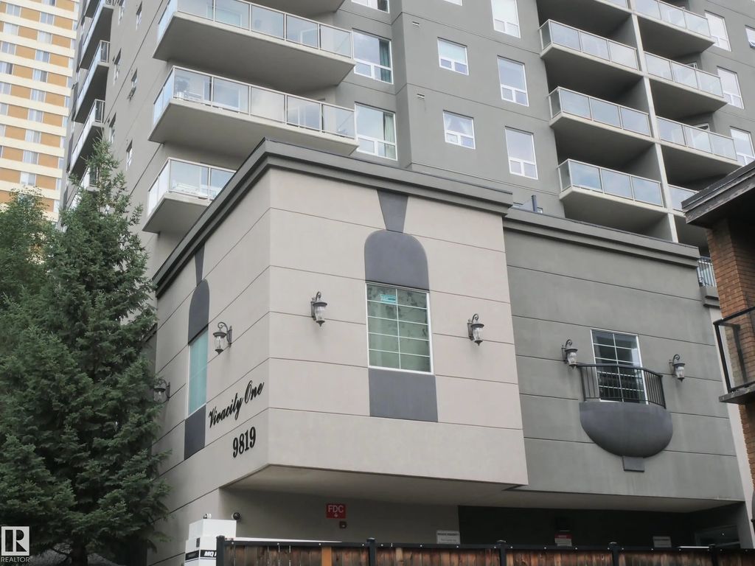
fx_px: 916
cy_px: 283
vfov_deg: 34.3
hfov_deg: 44.8
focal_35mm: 42
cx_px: 378
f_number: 18
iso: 200
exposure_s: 1/100
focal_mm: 21
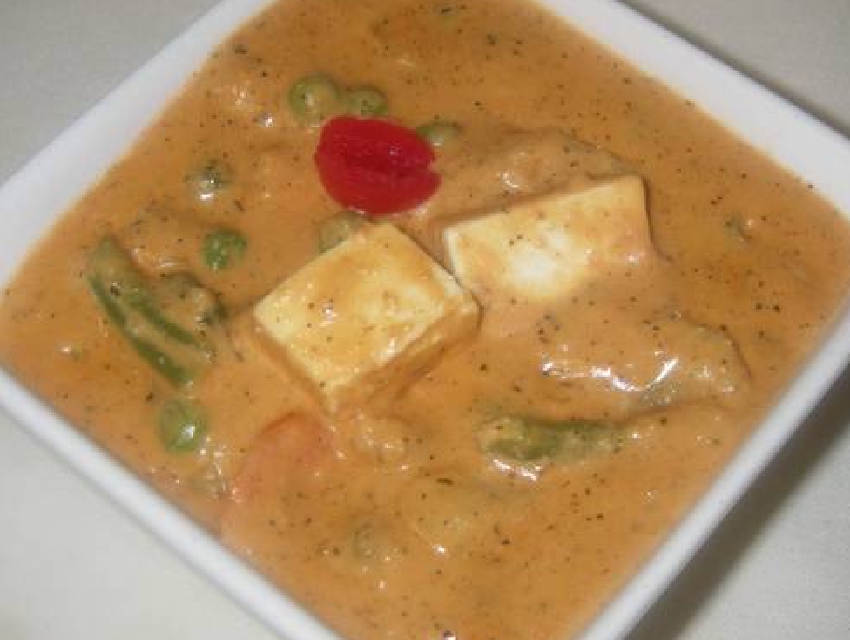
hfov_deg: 29.4
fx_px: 1622
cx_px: 425
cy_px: 316
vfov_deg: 22.3
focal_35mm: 66
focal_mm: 9.2
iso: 200
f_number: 3.6
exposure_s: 1/50
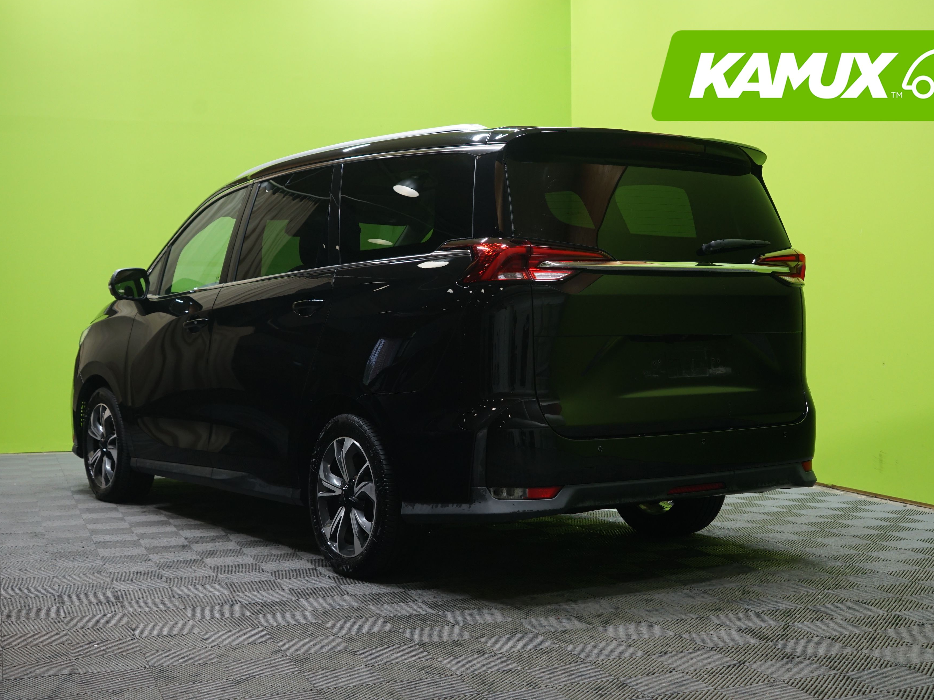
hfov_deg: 38.9
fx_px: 1322
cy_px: 349
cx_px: 518
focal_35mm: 49
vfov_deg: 29.7
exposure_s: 1/20
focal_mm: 45
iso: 800
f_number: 5.6
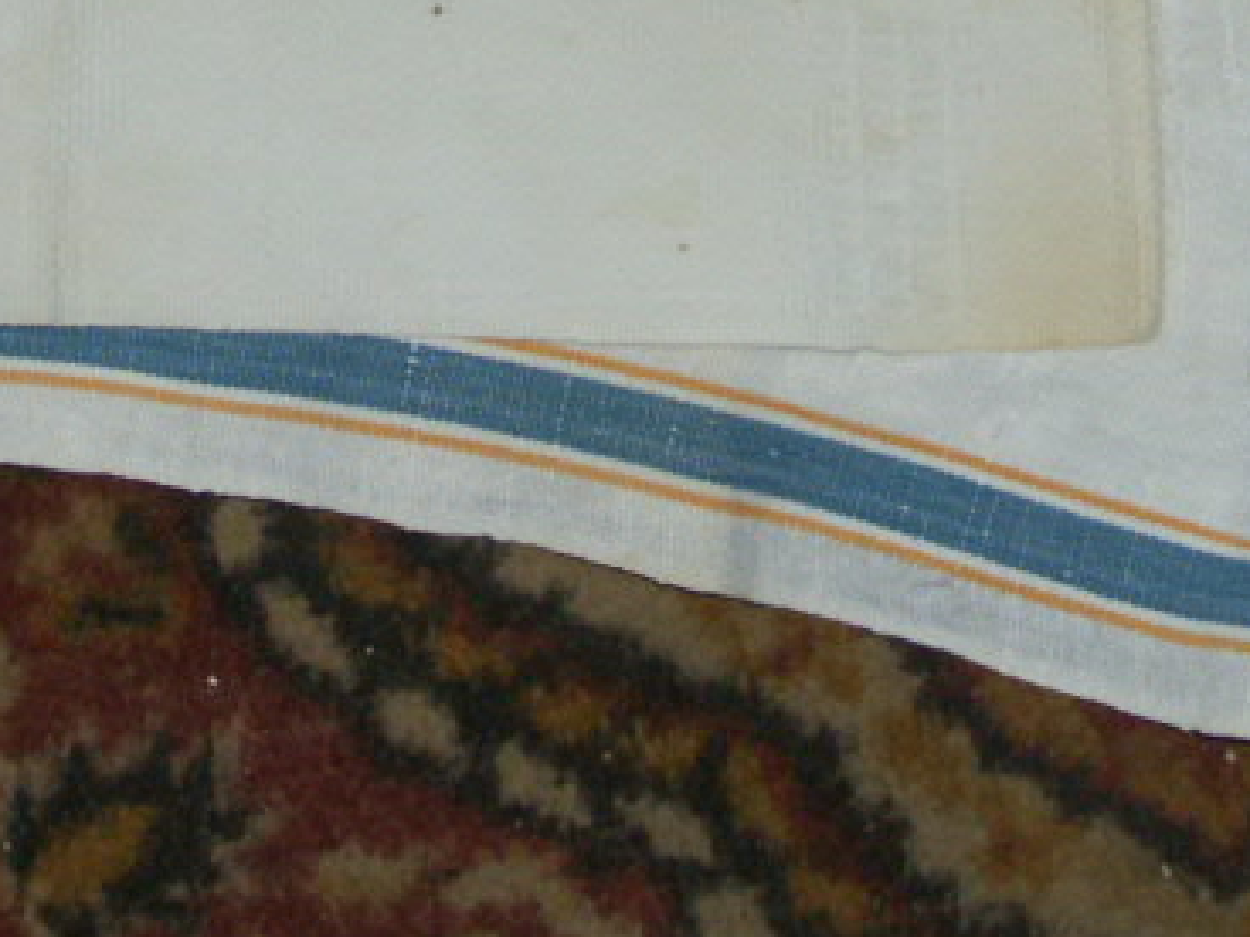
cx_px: 48
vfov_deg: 9.8
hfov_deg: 13.4
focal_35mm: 146
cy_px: -547
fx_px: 5272
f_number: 2.8
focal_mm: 10.96
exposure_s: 1/45
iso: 200
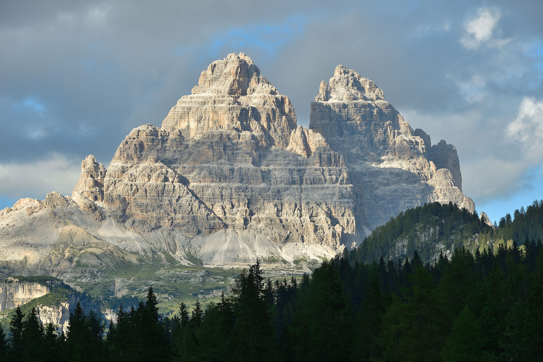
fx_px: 2142
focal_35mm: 142
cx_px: 272
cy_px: 181
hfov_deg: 14.4
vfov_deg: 9.7
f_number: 8
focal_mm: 95
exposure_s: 1/250
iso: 100
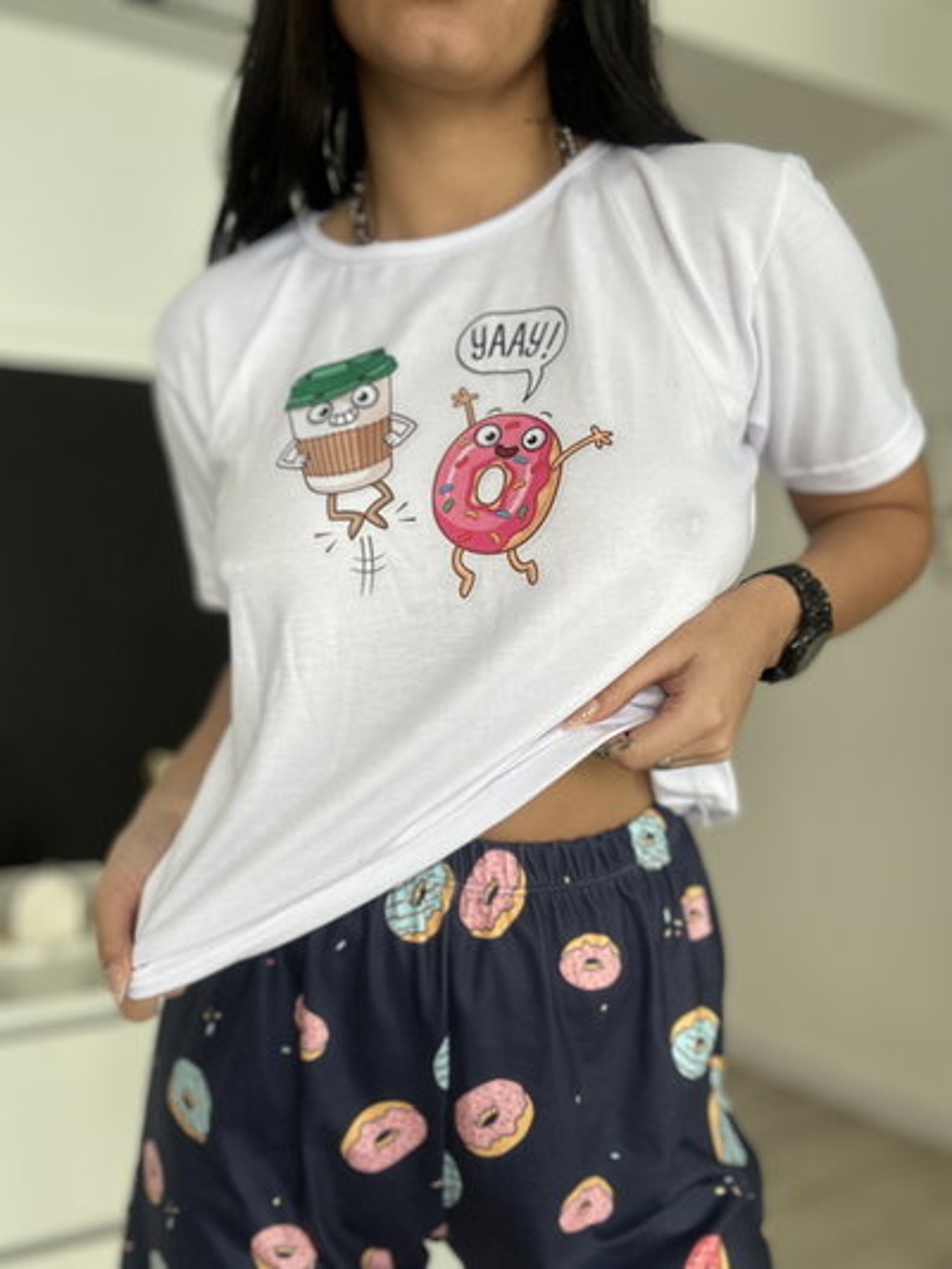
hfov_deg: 46.8
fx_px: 1100
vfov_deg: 60.0
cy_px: 634
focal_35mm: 30
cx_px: 476
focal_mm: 2.69
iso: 32
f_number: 1.9
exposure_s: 1/121
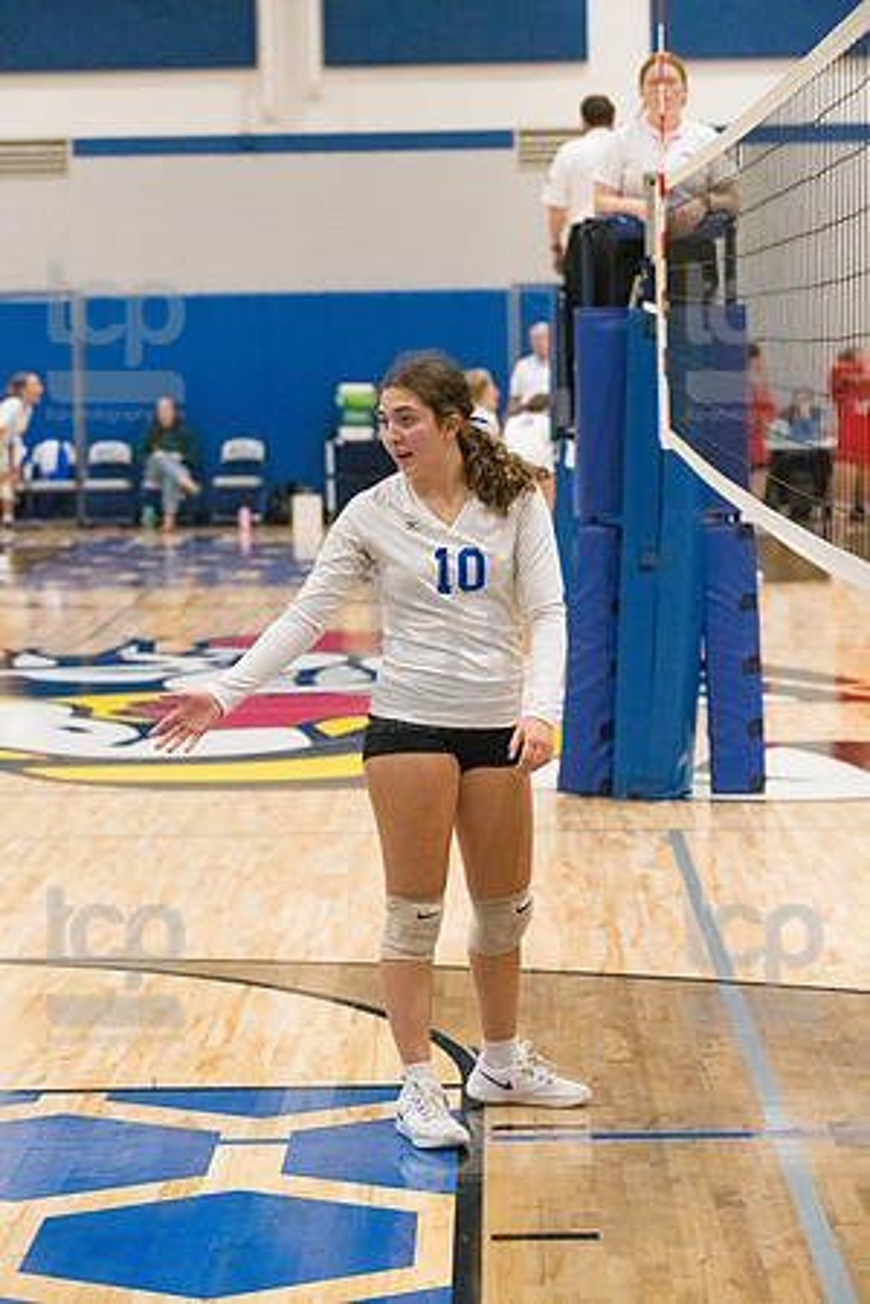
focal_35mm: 100
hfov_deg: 13.7
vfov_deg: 20.4
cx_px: 435
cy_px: 652
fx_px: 3625
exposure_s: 1/1600
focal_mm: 100
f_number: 4.5
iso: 10000
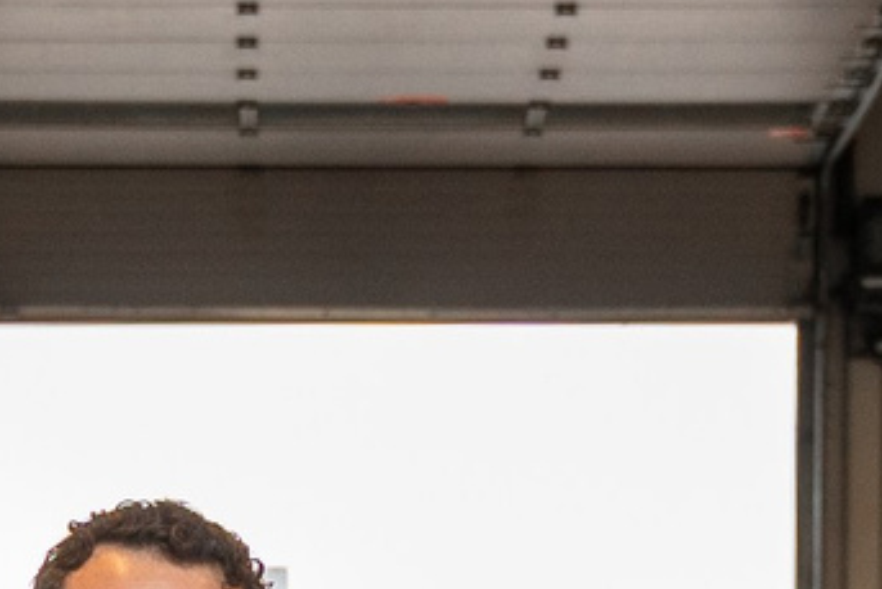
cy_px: 1576
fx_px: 5711
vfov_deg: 5.6
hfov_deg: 8.8
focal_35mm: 233
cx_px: 293
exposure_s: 1/200
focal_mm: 28.9
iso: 640
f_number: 2.8
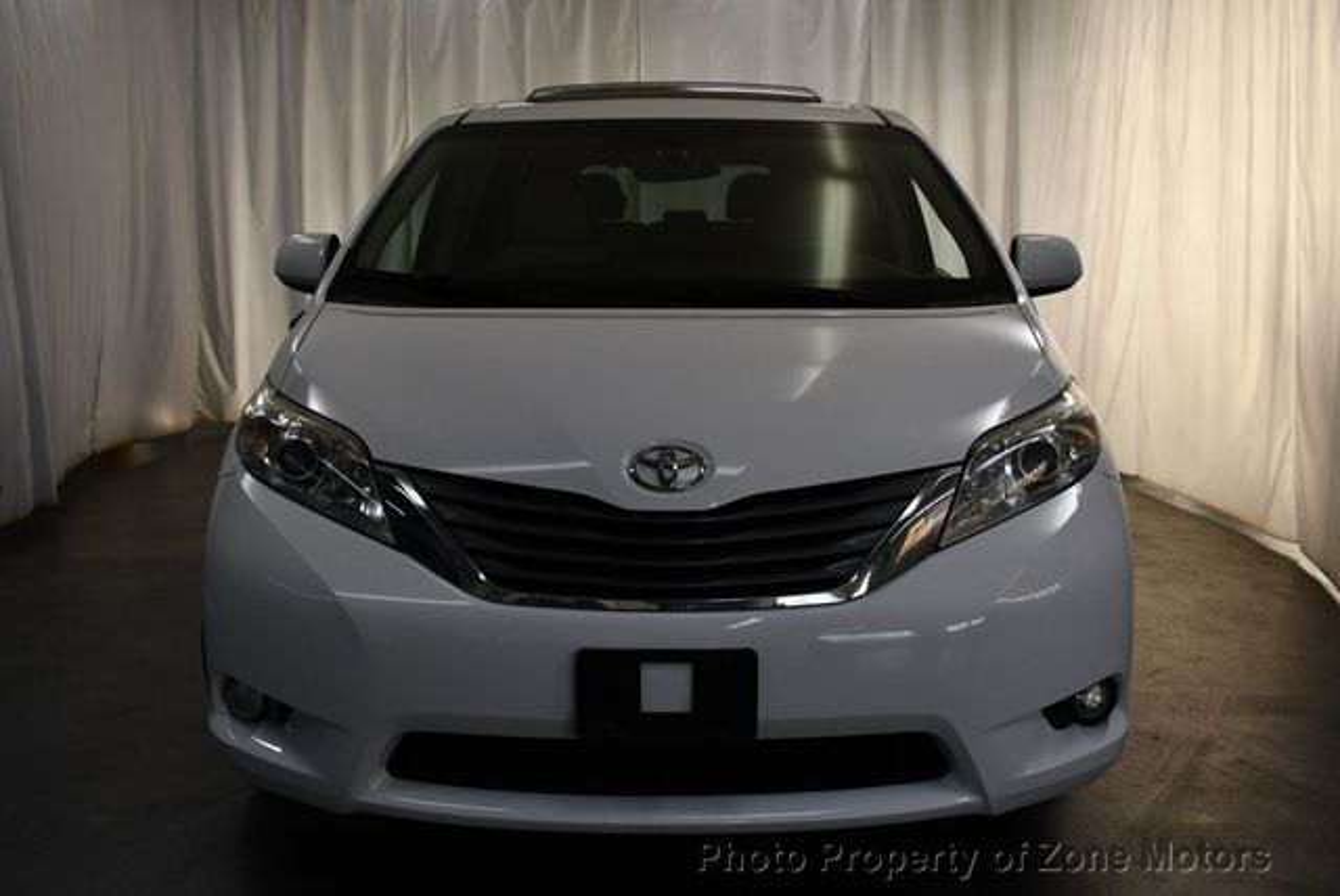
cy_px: 448
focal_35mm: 36
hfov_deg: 53.1
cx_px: 670
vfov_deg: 36.9
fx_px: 1341
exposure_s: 1/250
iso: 400
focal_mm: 18
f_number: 5
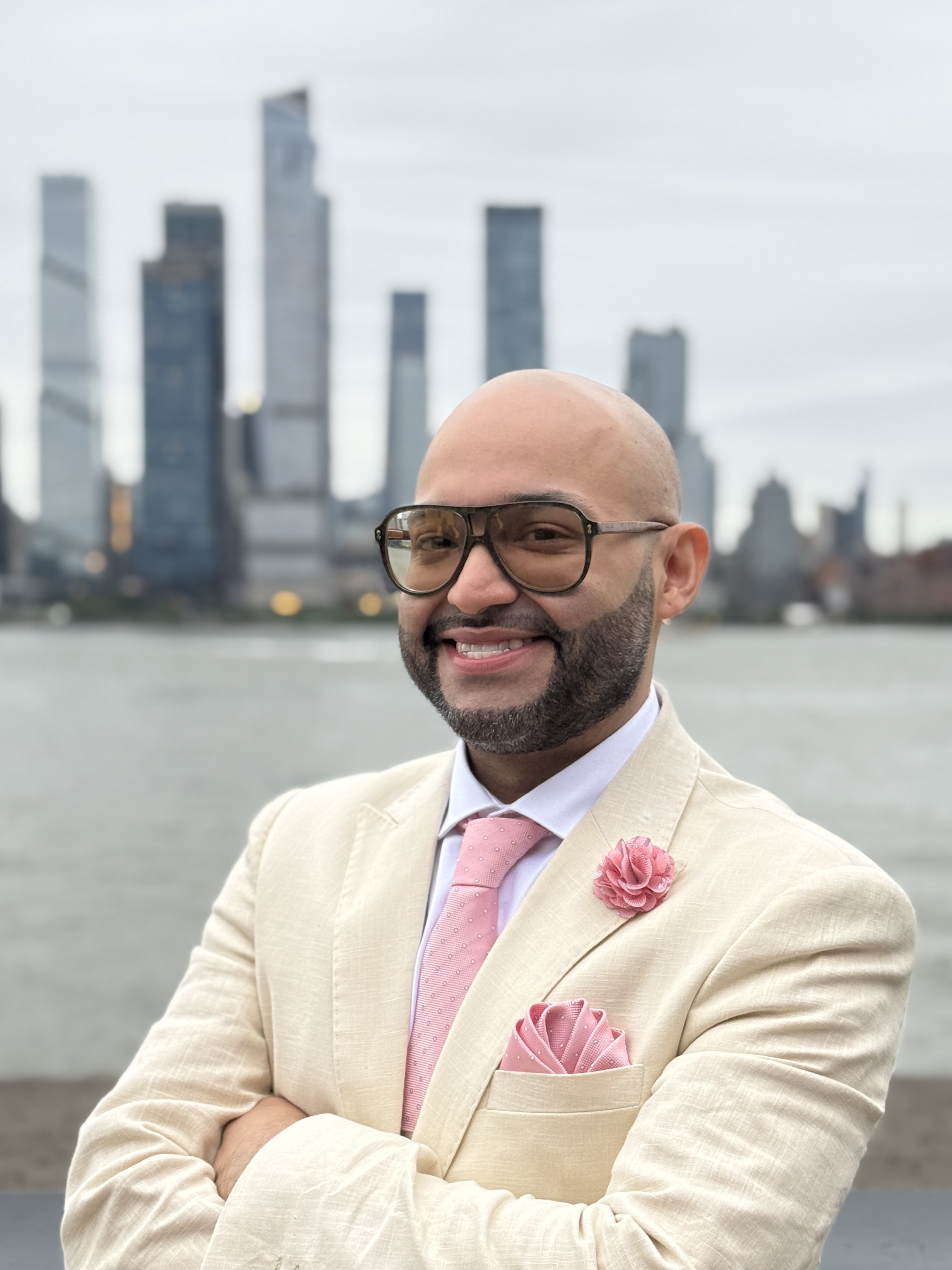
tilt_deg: -2.1
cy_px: 705
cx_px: 511
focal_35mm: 59
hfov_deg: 24.8
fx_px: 2163
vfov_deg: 32.7
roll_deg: -0.3
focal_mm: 6.76
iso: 80
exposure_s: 1/272
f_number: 1.78
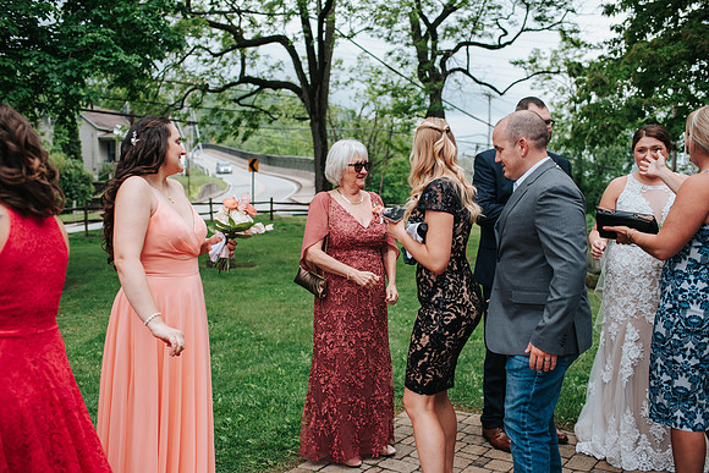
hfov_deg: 54.4
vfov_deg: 37.9
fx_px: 689
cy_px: 236
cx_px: 354
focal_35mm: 35
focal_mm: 35
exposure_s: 1/500
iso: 100
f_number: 3.2
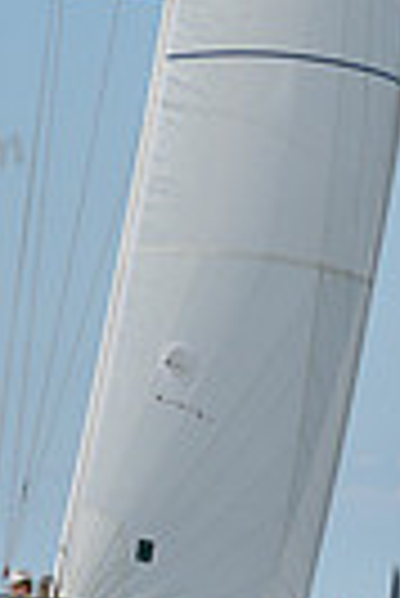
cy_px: -81
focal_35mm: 437
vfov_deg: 4.7
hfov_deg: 3.2
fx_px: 7264
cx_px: 258
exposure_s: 1/1000
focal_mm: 100
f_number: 10
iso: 320
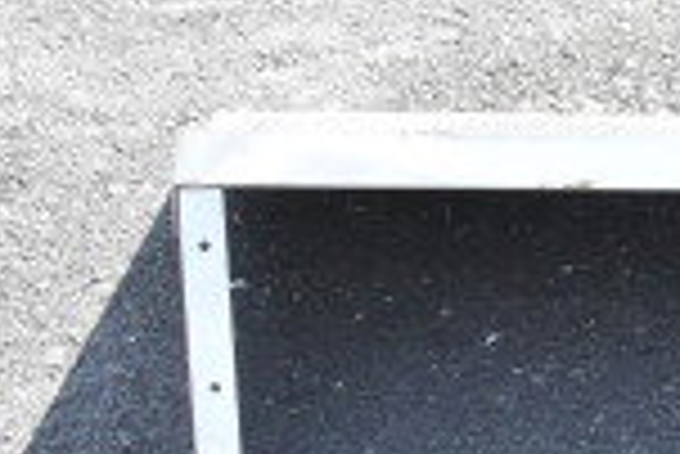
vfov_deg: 11.4
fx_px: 2288
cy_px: 258
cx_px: 1297
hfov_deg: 14.5
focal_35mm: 121
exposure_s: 1/400
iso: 1600
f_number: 10
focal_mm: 20
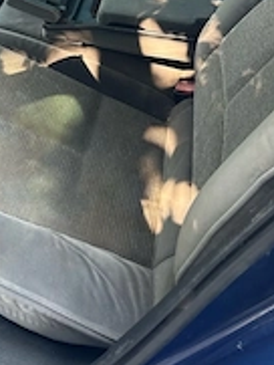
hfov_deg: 26.9
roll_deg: +2.6
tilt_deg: -32.6
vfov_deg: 32.8
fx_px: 559
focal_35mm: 53
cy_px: -10
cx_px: 46
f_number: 1.78
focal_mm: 6.86
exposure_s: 1/100
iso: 250
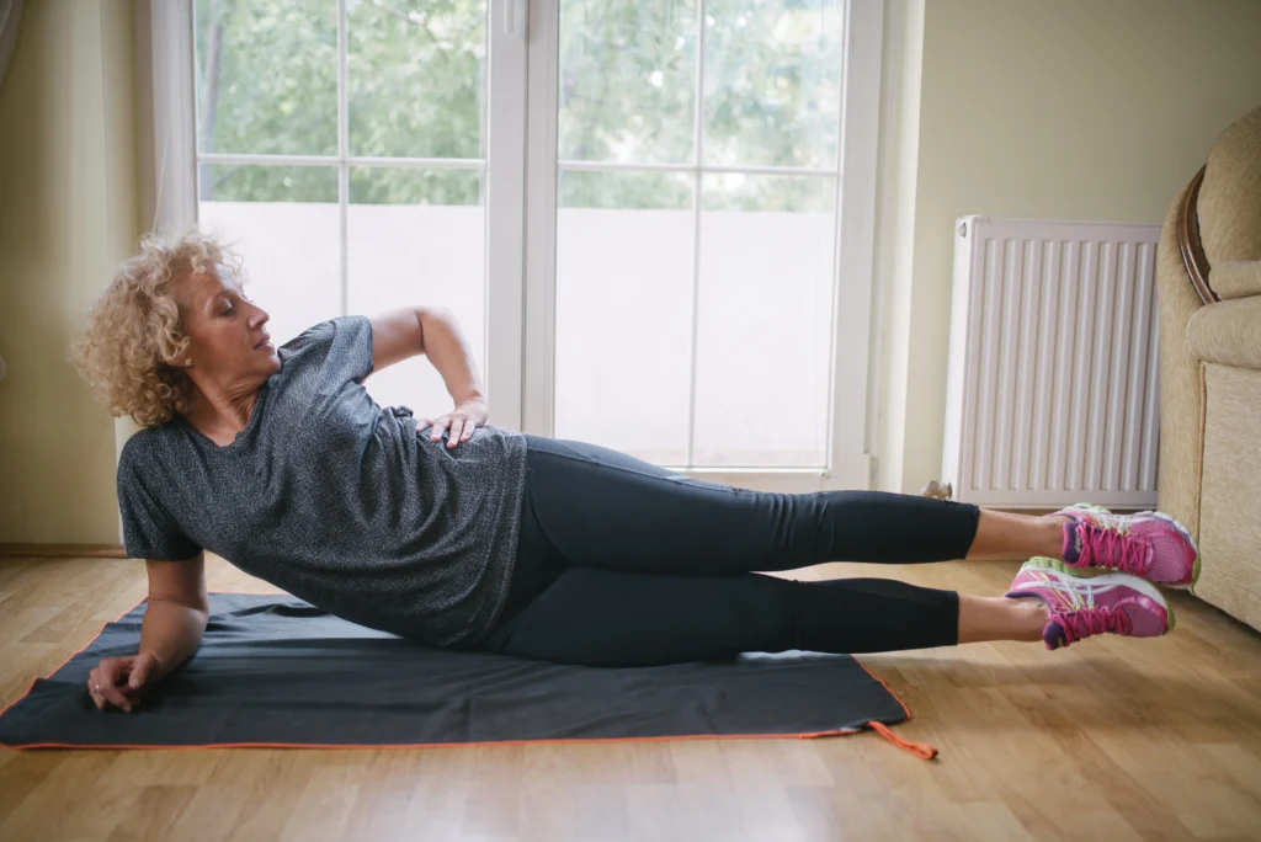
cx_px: 630
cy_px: 421
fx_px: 1227
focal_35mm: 35
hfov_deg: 54.4
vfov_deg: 37.9
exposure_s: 1/200
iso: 200
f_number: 1.4
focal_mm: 35
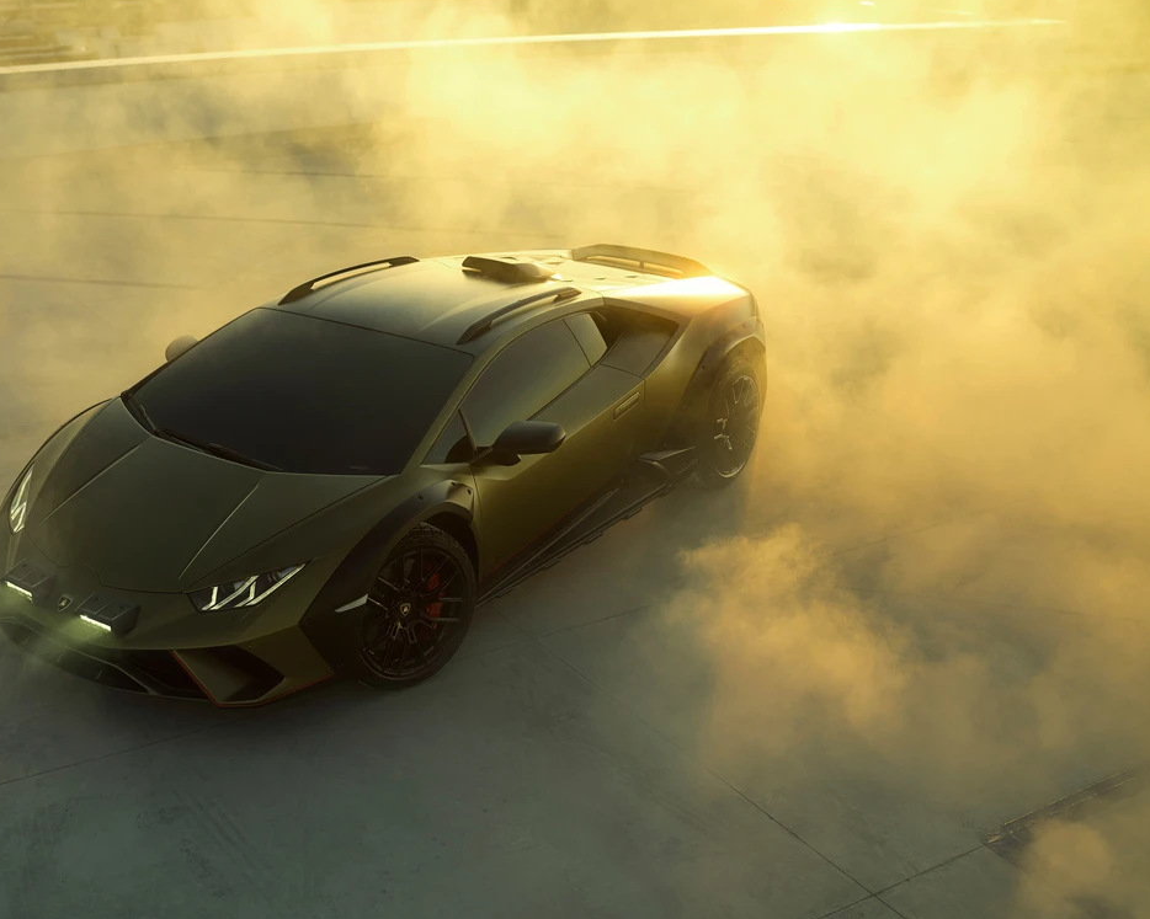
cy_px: 501
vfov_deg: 33.4
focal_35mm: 45
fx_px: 1531
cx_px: 374
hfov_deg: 40.6
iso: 50
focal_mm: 35
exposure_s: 1/200
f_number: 2.5
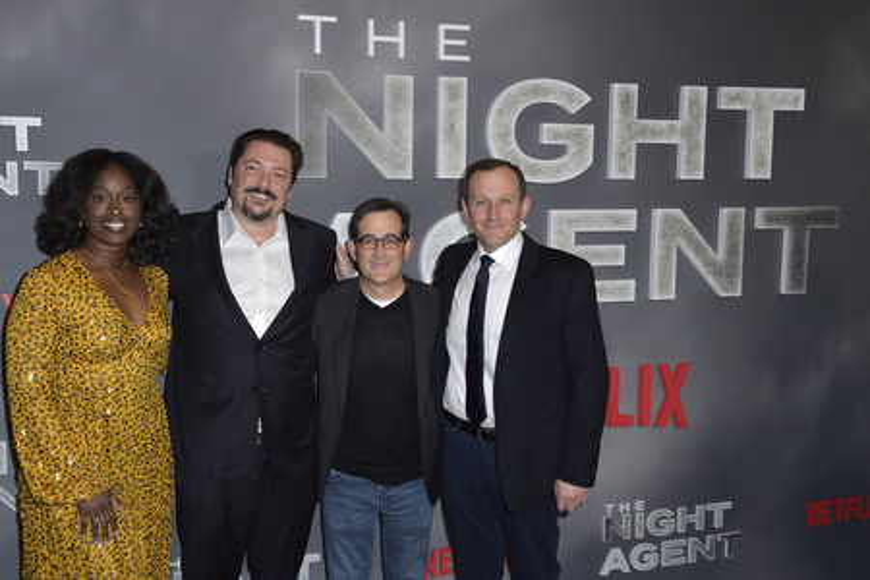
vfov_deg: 33.4
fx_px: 967
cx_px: 435
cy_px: 290
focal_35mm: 40
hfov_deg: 48.5
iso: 400
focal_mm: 40
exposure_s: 1/250
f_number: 6.3
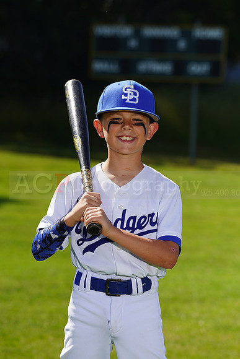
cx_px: 120
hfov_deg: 6.5
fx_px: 2119
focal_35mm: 212
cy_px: 180
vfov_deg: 9.7
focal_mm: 212
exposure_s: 1/250
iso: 100
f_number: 8
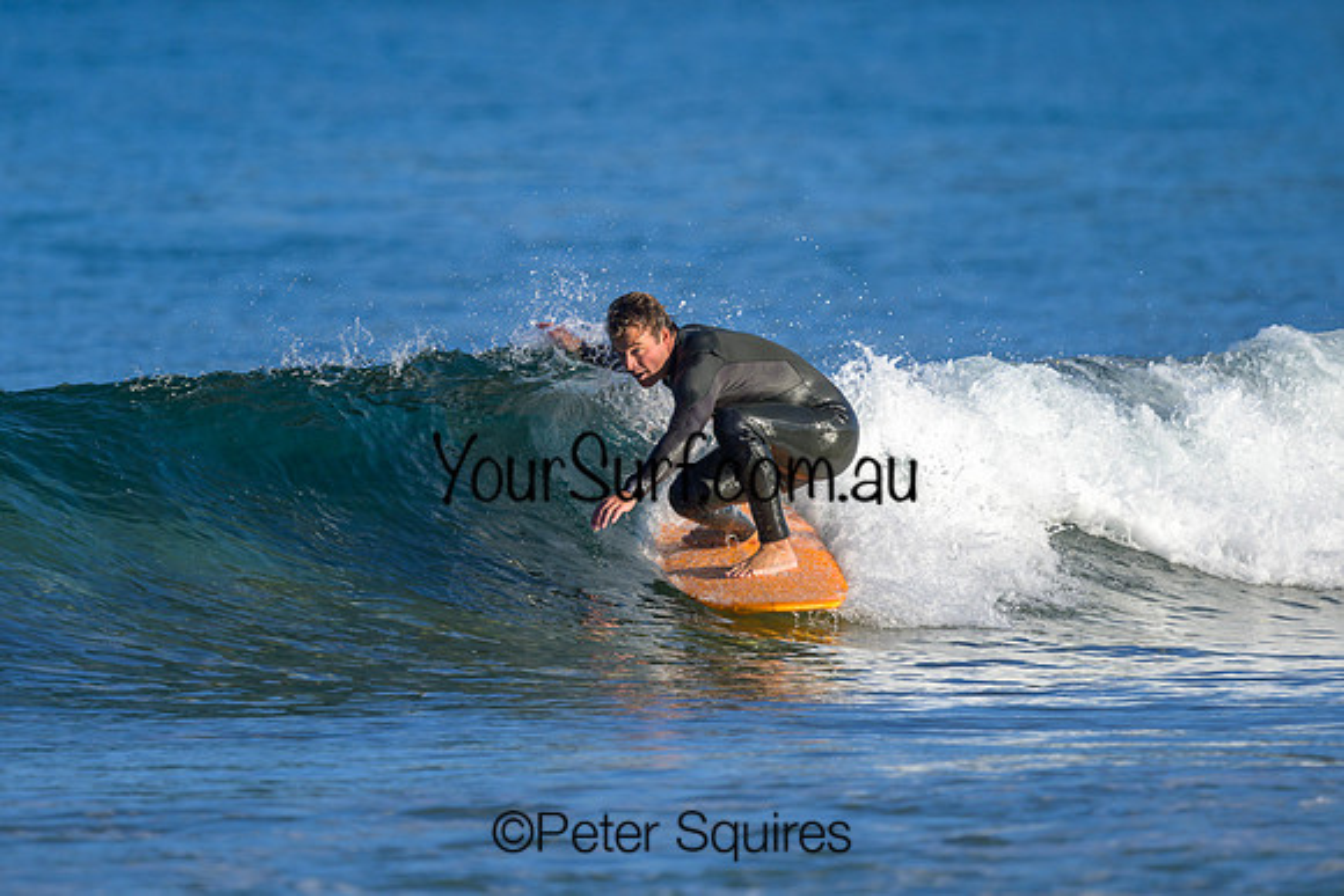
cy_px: 292
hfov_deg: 1.9
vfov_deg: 1.3
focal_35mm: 1079
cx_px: 592
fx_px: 40305
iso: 220
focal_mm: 800
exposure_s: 1/1000
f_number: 6.3
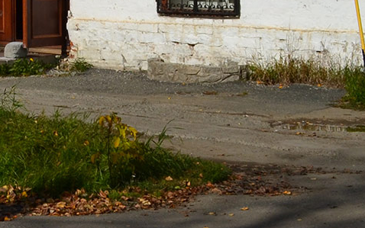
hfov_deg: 13.4
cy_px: -228
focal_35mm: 144
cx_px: -237
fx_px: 1433
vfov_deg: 8.6
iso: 220
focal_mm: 22
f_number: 11
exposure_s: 1/500
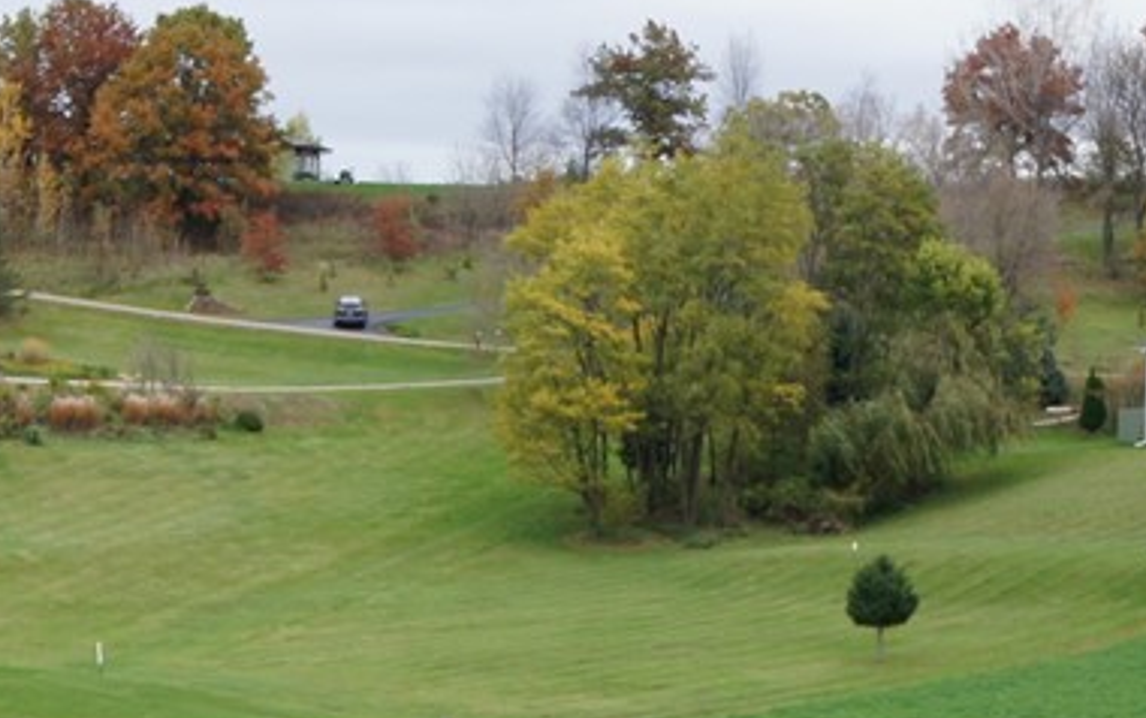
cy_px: 742
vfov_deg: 7.7
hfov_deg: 12.3
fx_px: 5327
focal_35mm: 170
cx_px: 555
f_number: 9
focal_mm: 39
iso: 200
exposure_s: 1/80
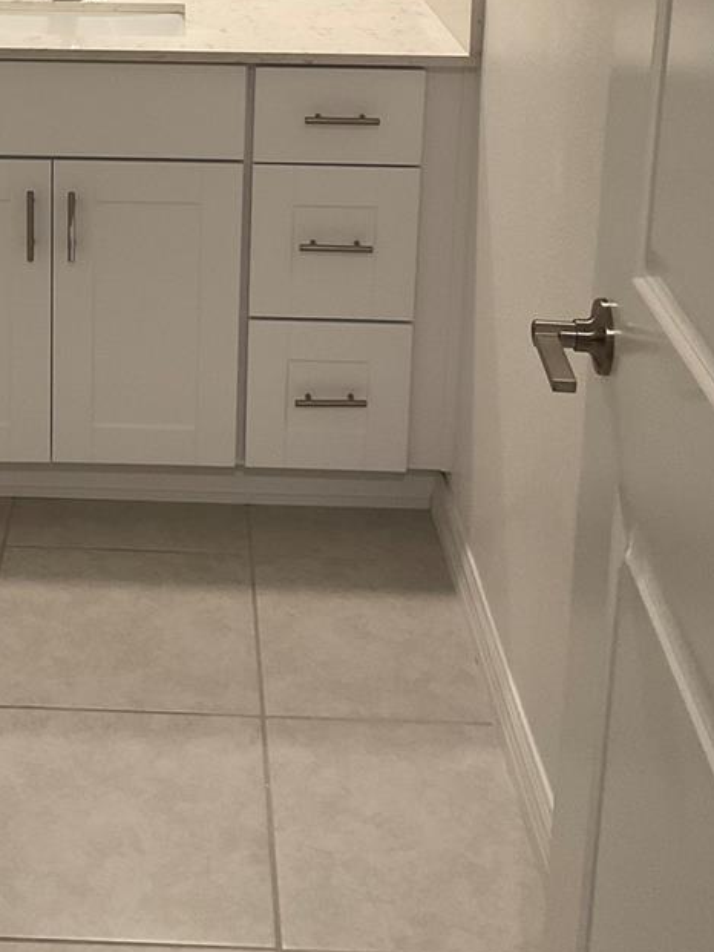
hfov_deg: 25.6
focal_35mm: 56
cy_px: 52
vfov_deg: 32.2
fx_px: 1540
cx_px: 136
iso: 80
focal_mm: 3
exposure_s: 1/60
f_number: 1.8
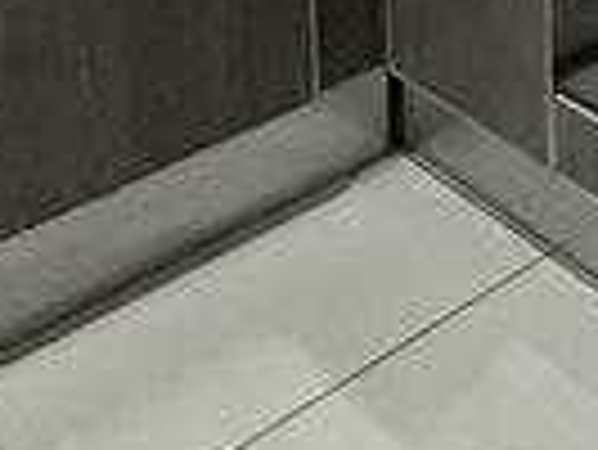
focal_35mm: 78
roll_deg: +0.2
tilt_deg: -3.5
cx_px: 1012
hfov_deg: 19.8
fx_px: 1349
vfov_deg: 13.7
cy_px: -621
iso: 200
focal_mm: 1.57
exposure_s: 1/60
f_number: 1.8
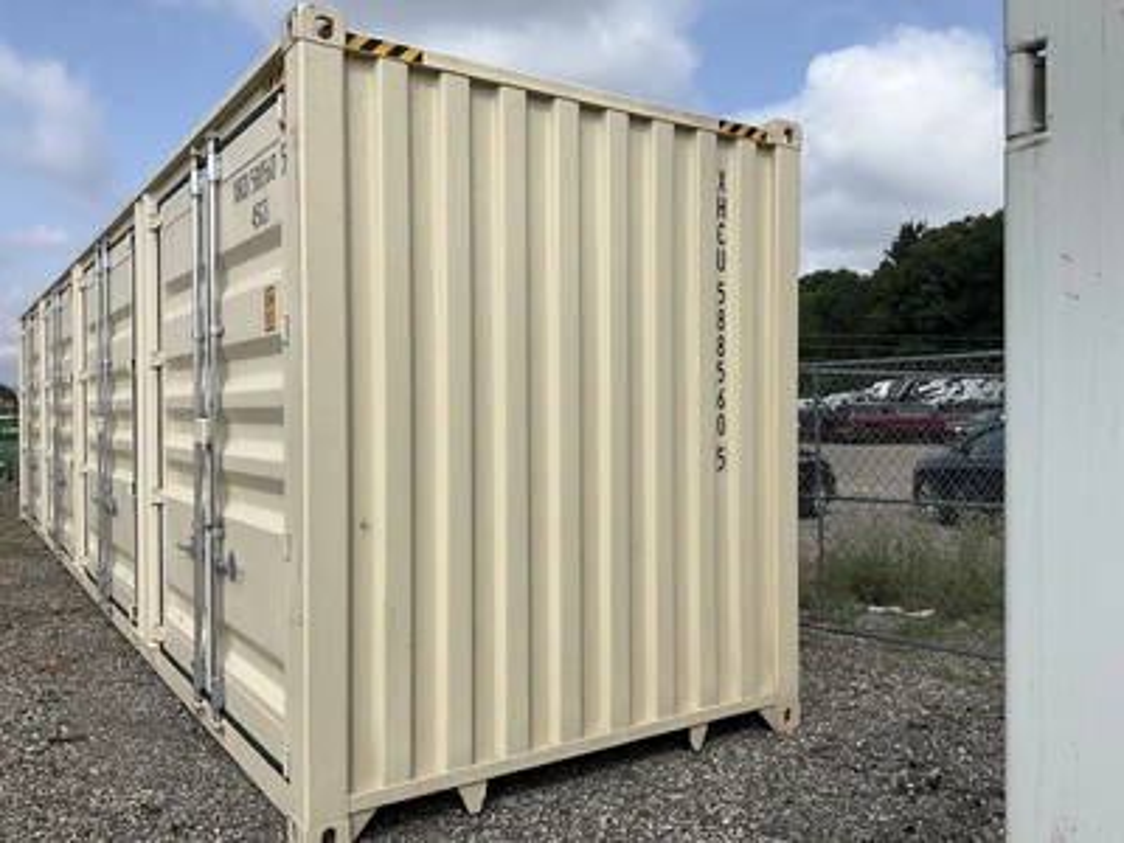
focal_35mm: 29
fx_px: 942
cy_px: 422
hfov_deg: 61.7
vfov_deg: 48.2
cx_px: 562
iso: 25
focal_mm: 3
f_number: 1.8
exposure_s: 1/2667
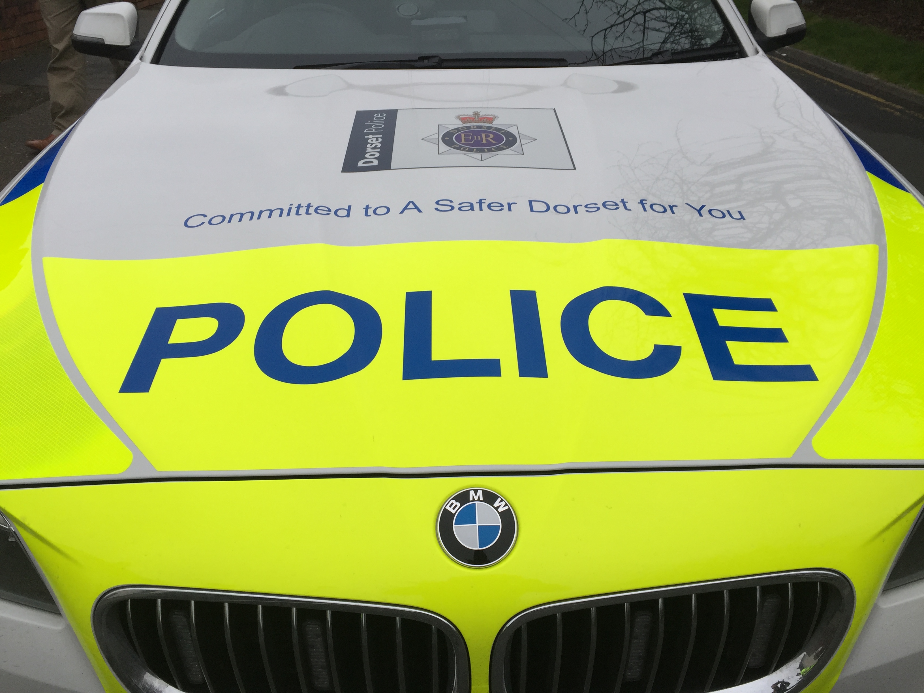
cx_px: 462
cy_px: 346
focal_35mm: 29
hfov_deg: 61.7
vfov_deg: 48.2
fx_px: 774
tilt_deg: -27.1
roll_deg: -1.9
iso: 32
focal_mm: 4.15
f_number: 2.2
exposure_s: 1/302
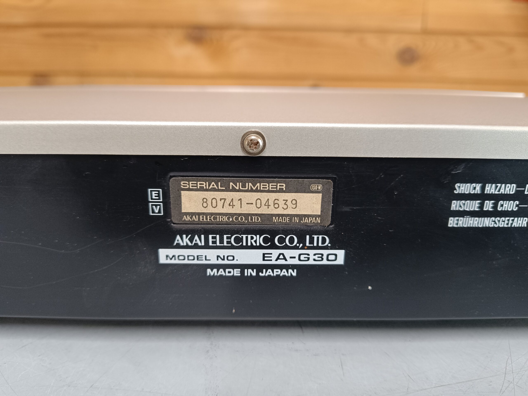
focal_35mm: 24
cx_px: 264
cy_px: 198
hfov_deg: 71.6
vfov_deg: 56.8
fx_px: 366
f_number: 1.88
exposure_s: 1/25
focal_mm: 5.59
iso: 700
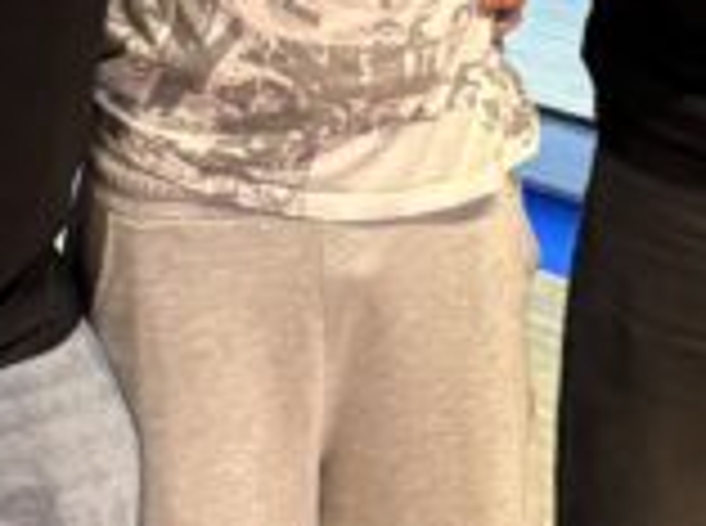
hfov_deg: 11.4
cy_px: 18
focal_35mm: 170
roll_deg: -0.8
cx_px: 899
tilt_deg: -11.4
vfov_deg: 8.7
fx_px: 3459
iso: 500
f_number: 1.6
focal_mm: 5.96
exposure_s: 1/33
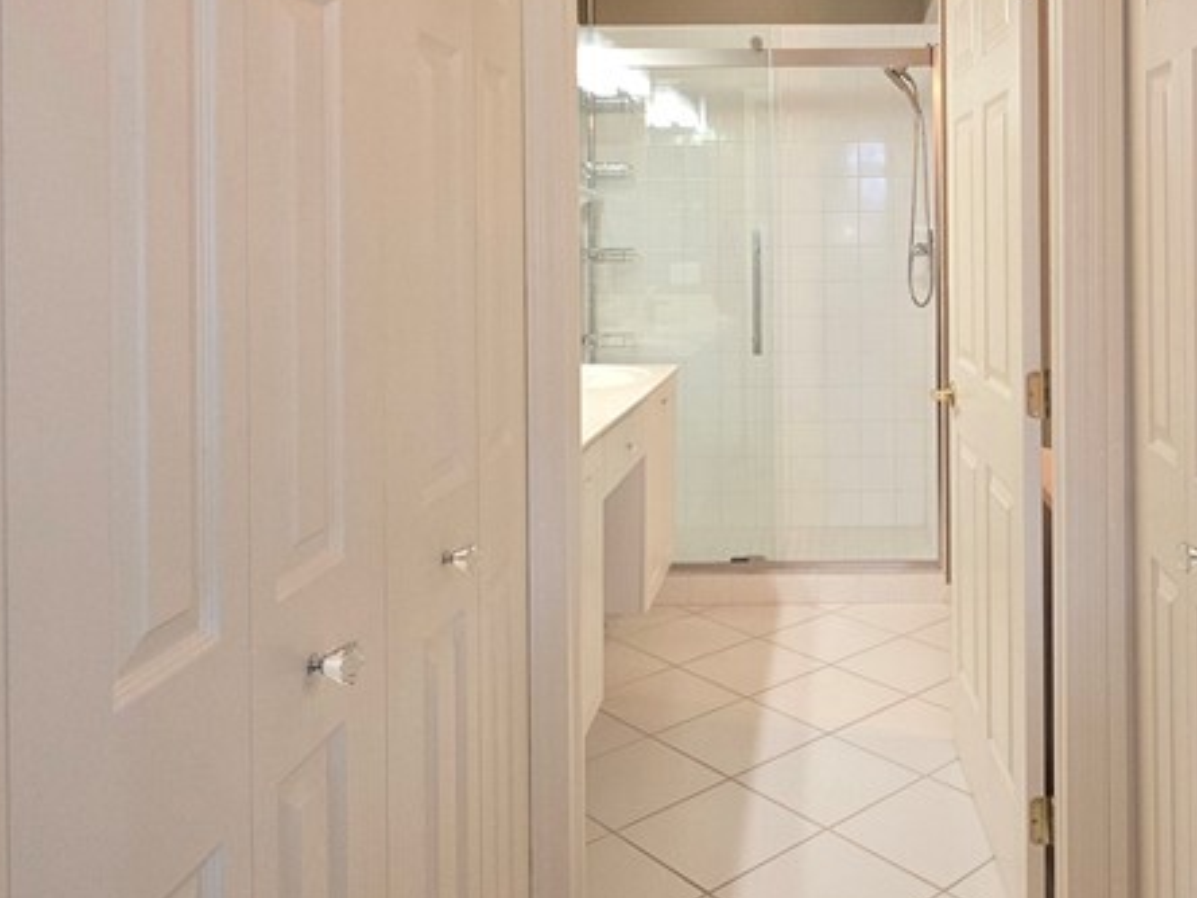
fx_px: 1037
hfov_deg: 58.3
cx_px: 820
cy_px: 264
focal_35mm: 30
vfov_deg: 45.7
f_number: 1.9
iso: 100
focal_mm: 2.2
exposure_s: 1/60.2
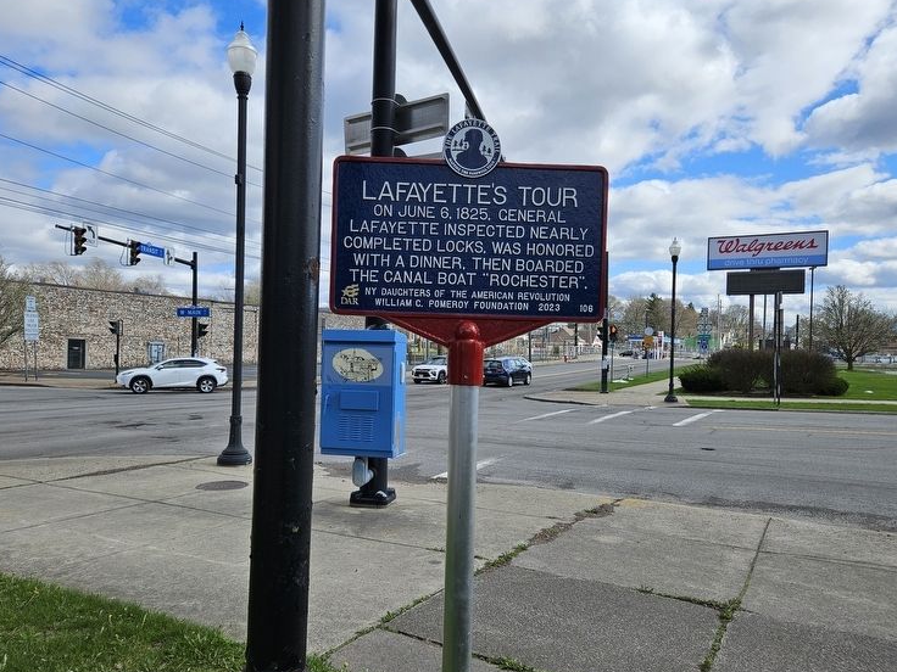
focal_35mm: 25
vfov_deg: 54.9
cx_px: 439
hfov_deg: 69.4
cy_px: 348
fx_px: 648
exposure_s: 1/2163
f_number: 1.8
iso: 25
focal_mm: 5.4
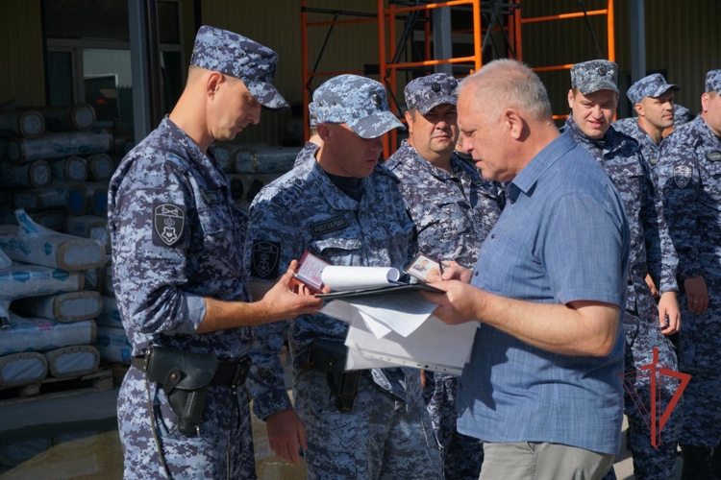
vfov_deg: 19.7
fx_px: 1382
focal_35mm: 69
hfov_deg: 29.2
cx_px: 360
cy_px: 240
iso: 100
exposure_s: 1/640
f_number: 5
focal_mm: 46
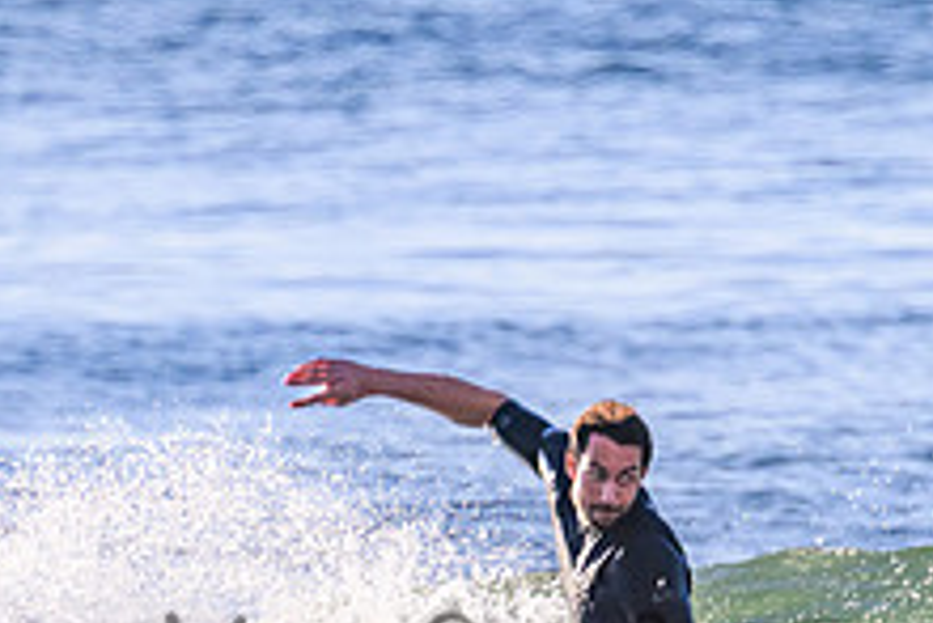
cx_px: 602
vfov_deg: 0.7
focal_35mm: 2109
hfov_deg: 1.0
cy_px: 642
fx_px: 54692
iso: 1600
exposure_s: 1/2000
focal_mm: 800
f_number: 11
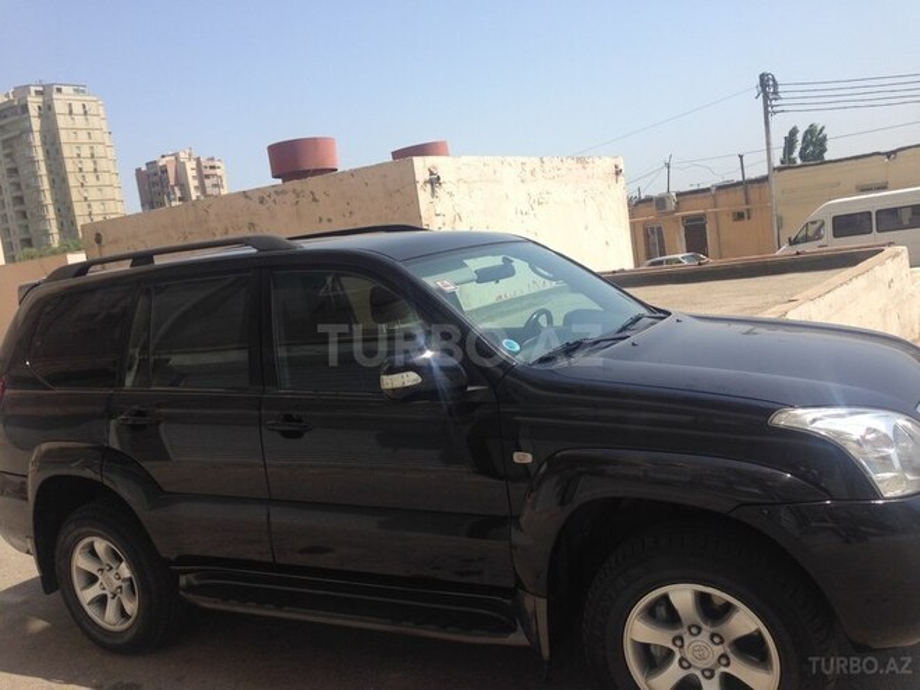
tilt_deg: -6.0
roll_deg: +7.6
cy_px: 345
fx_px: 877
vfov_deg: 42.9
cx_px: 460
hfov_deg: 55.4
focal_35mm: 33
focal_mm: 4.12
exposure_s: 1/1323
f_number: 2.4
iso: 50
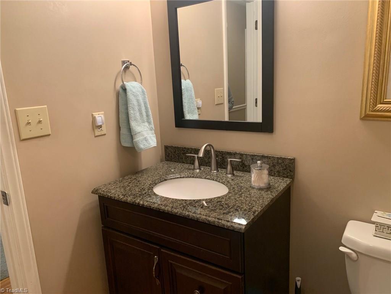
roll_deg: +2.7
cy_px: 147
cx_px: 196
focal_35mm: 26
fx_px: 294
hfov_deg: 67.3
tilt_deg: -11.3
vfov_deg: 53.1
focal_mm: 4.25
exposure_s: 1/60
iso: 160
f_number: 1.8
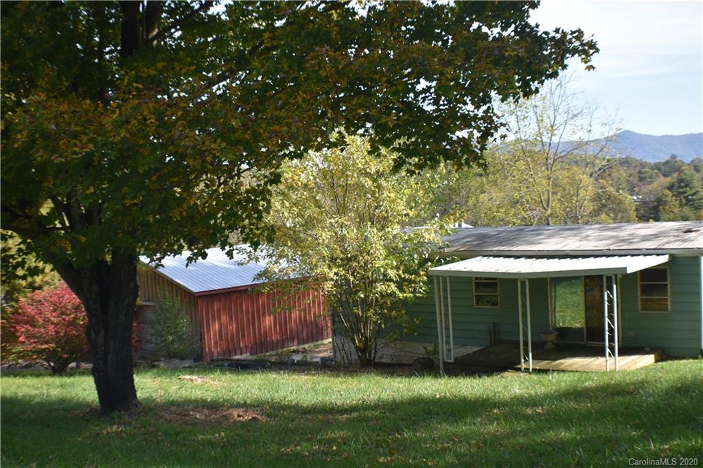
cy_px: 234
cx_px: 352
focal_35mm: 63
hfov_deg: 31.9
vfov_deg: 21.6
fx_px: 1230
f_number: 6.3
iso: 200
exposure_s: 1/250
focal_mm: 42
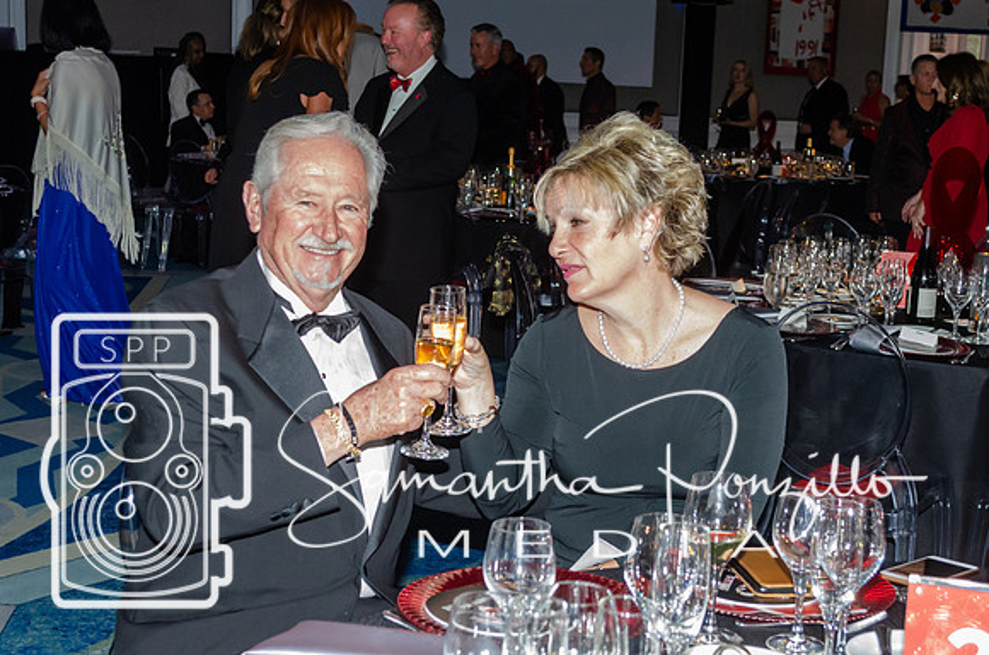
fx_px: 1480
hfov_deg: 36.9
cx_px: 494
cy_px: 328
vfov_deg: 24.9
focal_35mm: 54
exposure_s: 1/60
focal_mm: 36
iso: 3200
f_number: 5
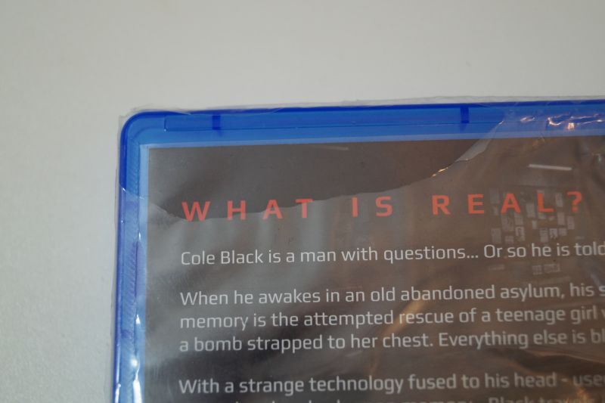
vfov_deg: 18.2
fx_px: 1260
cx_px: 302
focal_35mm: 75
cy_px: 202
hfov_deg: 27.0
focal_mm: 50
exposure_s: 1/160
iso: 800
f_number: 5.6
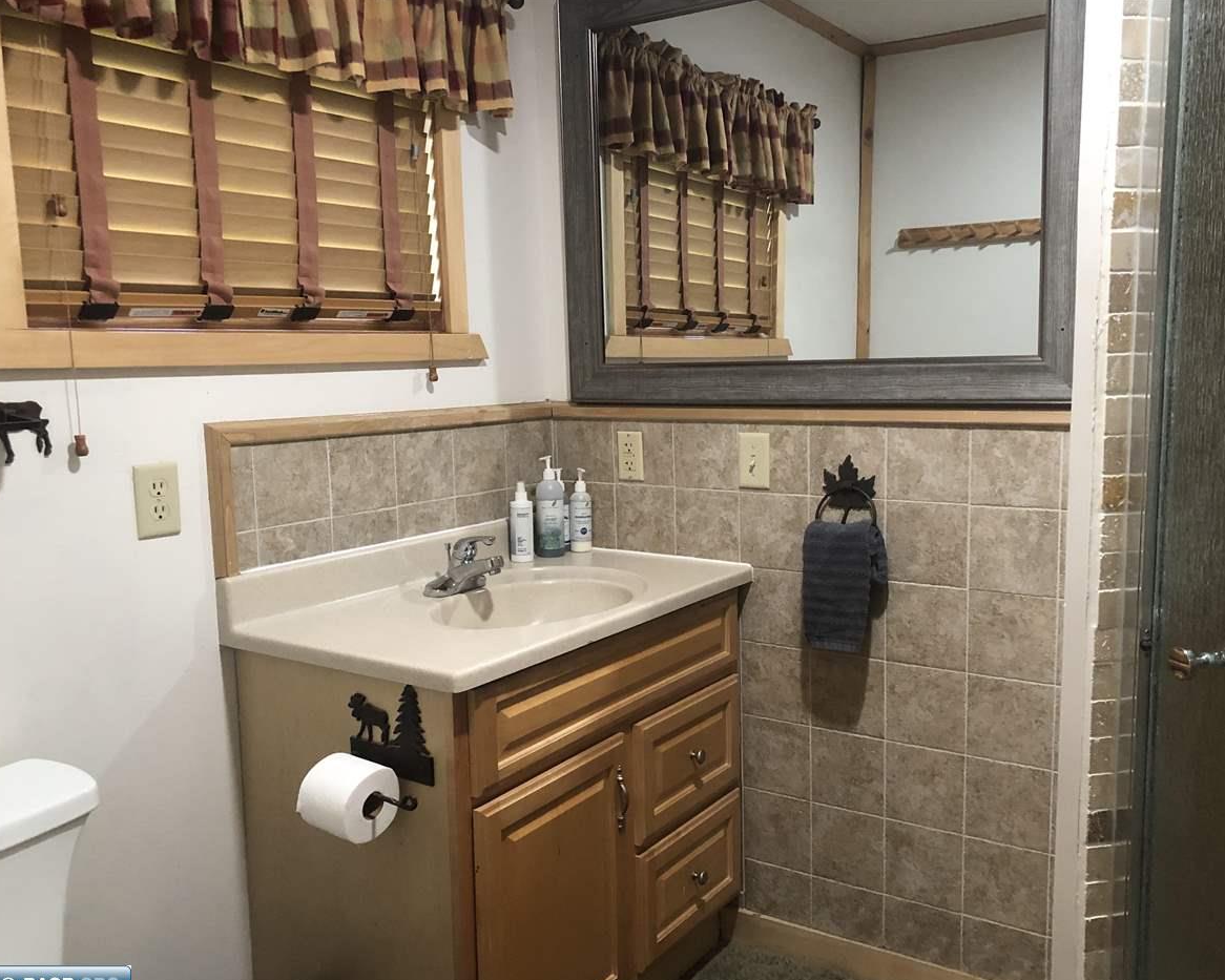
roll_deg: +1.4
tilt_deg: -7.5
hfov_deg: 58.7
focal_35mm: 30
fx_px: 1088
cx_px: 661
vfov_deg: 48.5
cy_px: 500
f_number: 1.8
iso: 64
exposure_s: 1/15
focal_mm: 3.99
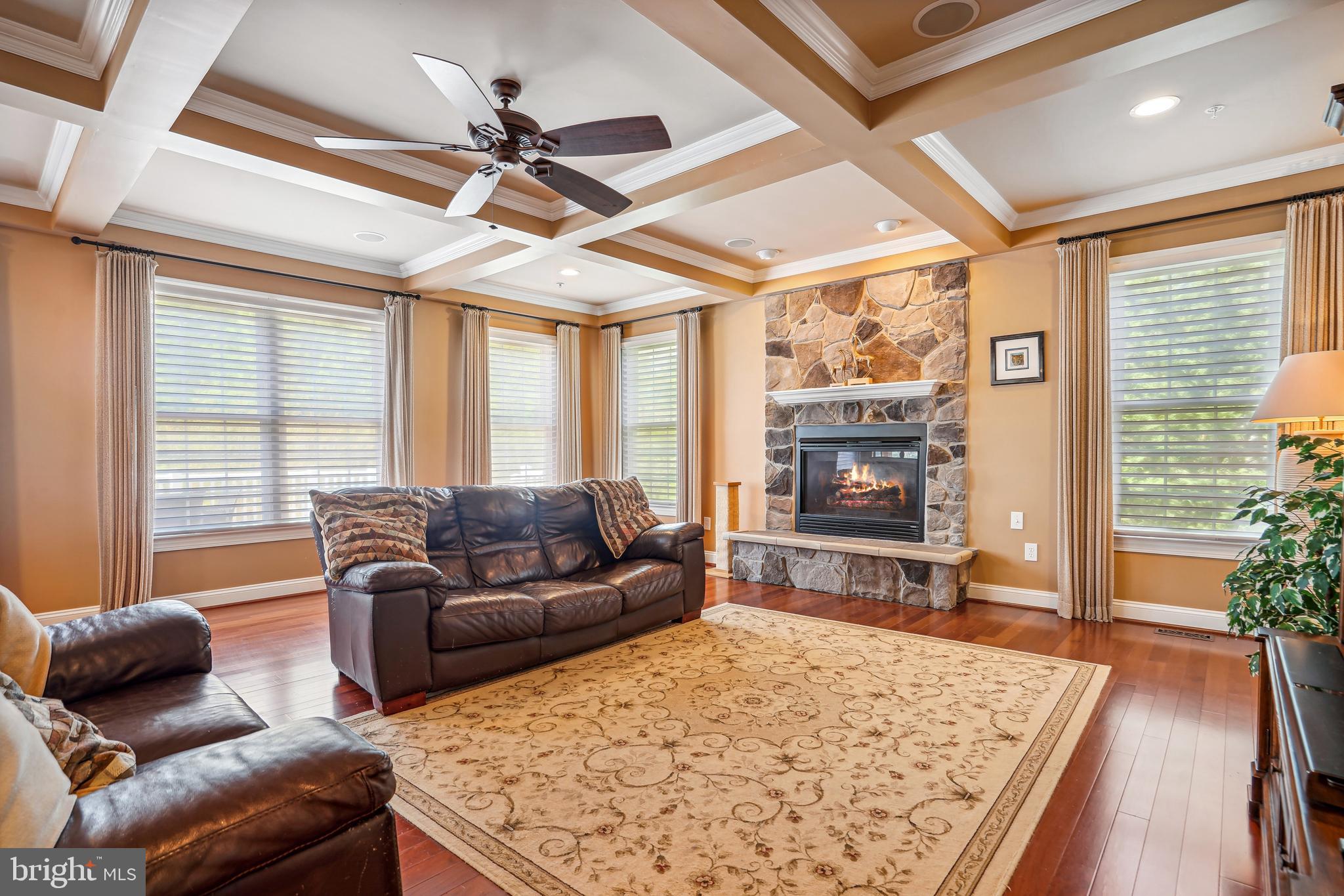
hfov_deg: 96.7
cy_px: 448
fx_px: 597
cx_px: 672
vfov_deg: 73.7
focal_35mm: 16
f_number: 8
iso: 200
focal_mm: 16
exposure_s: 1/3.33
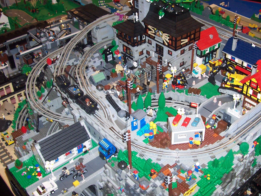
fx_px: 339
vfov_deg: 32.2
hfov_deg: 41.9
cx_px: 156
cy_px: 89
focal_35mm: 45
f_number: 2.8
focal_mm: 5.6
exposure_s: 1/60
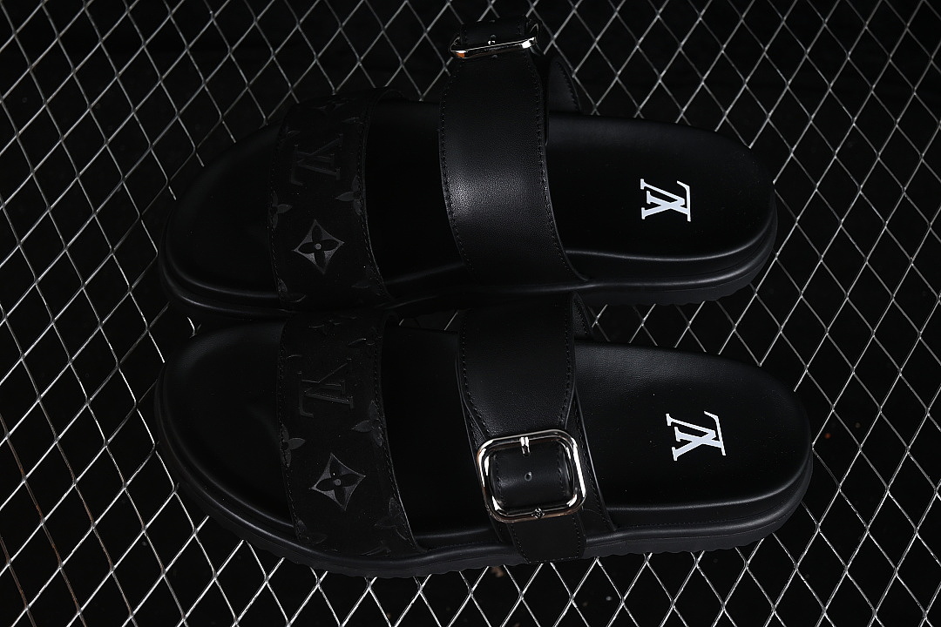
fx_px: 1960
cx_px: 470
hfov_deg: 27.0
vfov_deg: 18.2
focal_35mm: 75
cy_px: 314
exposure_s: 1/50
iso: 160
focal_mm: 50
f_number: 6.3
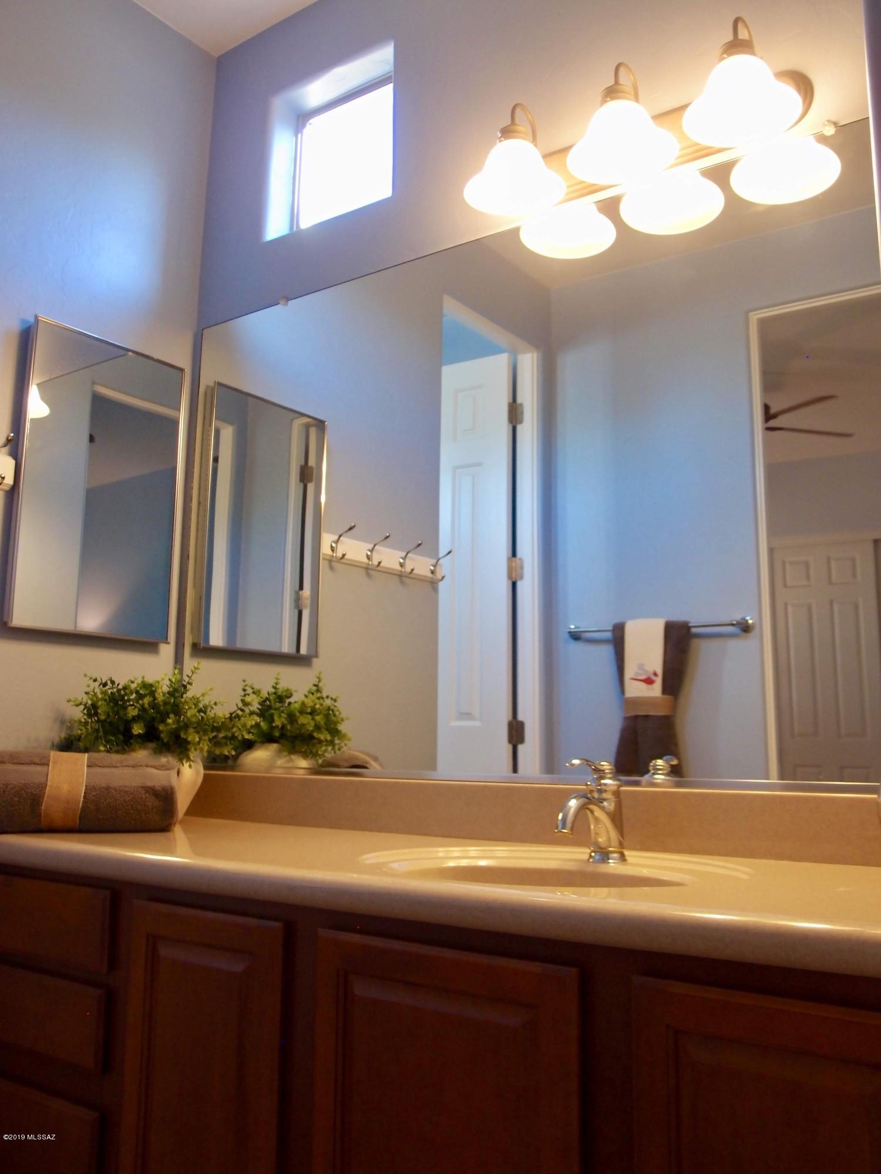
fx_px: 1018
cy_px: 587
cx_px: 440
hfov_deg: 46.8
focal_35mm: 30
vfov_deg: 60.0
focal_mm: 6.48
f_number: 1.9
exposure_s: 1/60
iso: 200
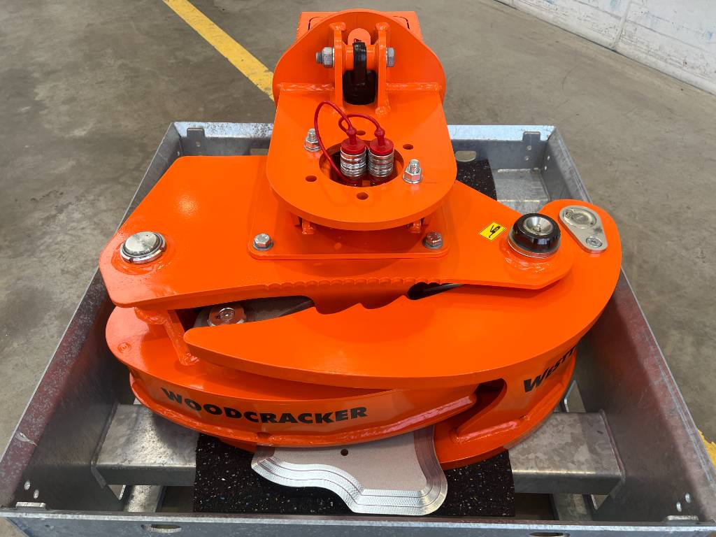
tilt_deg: -45.3
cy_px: 268
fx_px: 538
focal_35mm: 26
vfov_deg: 53.1
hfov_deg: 67.3
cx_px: 358
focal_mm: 5.7
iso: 40
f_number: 1.5
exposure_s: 1/166
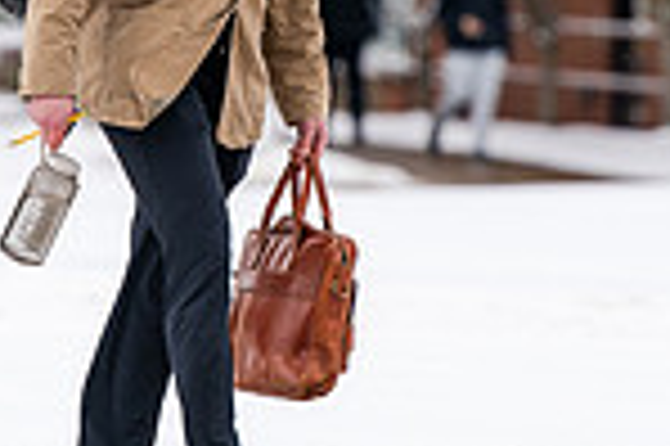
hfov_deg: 2.7
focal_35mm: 778
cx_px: 279
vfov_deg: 1.8
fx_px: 14463
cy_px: -16
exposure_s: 1/500
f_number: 4
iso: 160
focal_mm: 200
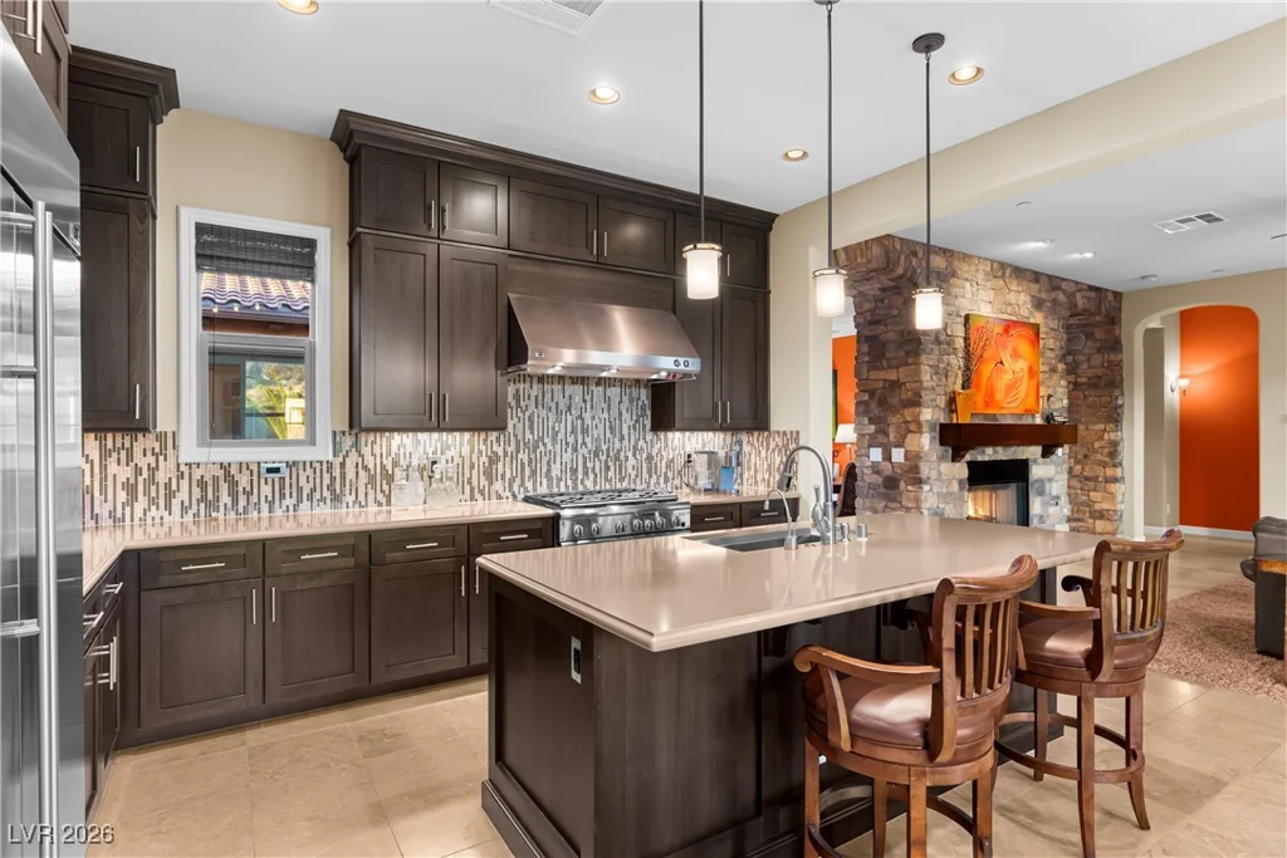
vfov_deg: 64.6
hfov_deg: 86.9
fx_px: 679
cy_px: 429
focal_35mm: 19
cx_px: 644
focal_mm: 19
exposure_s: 3.2
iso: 400
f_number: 8
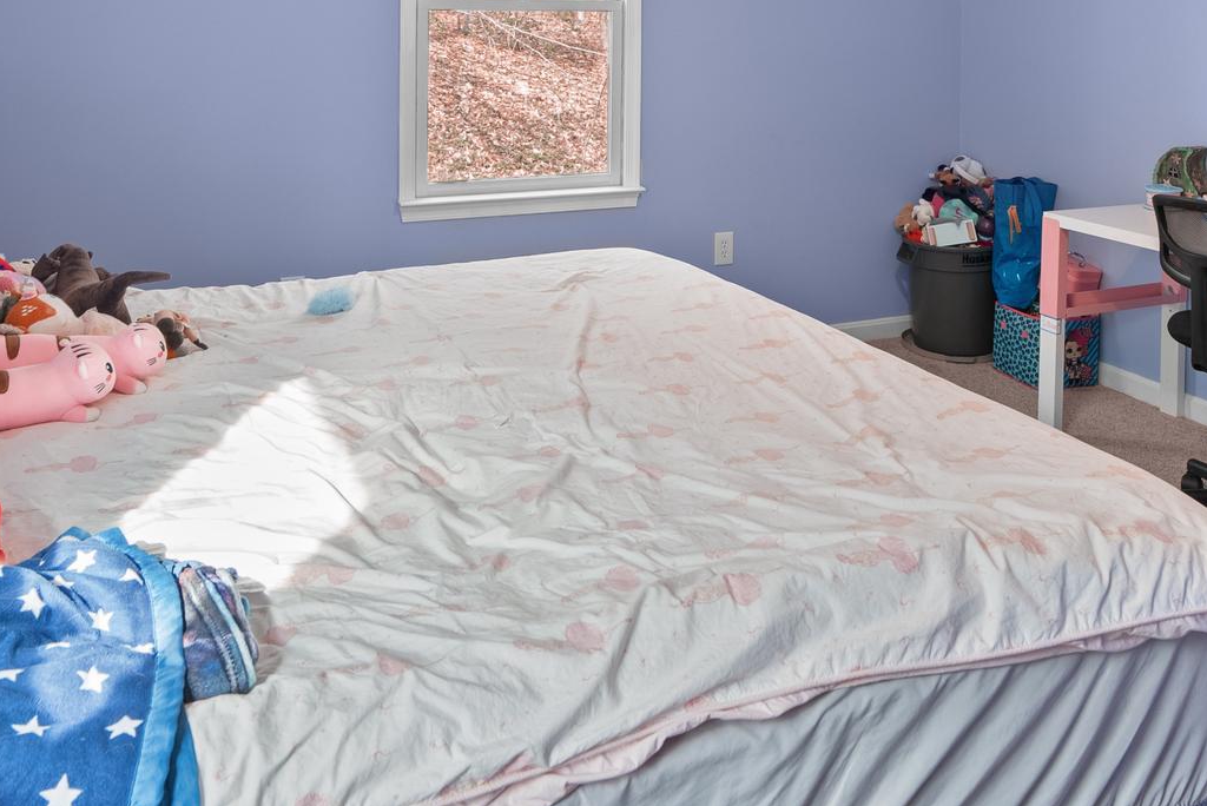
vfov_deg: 37.0
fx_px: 1073
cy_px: 3
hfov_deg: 58.7
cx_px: 579
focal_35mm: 32
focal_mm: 16
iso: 800
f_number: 8
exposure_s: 1/4
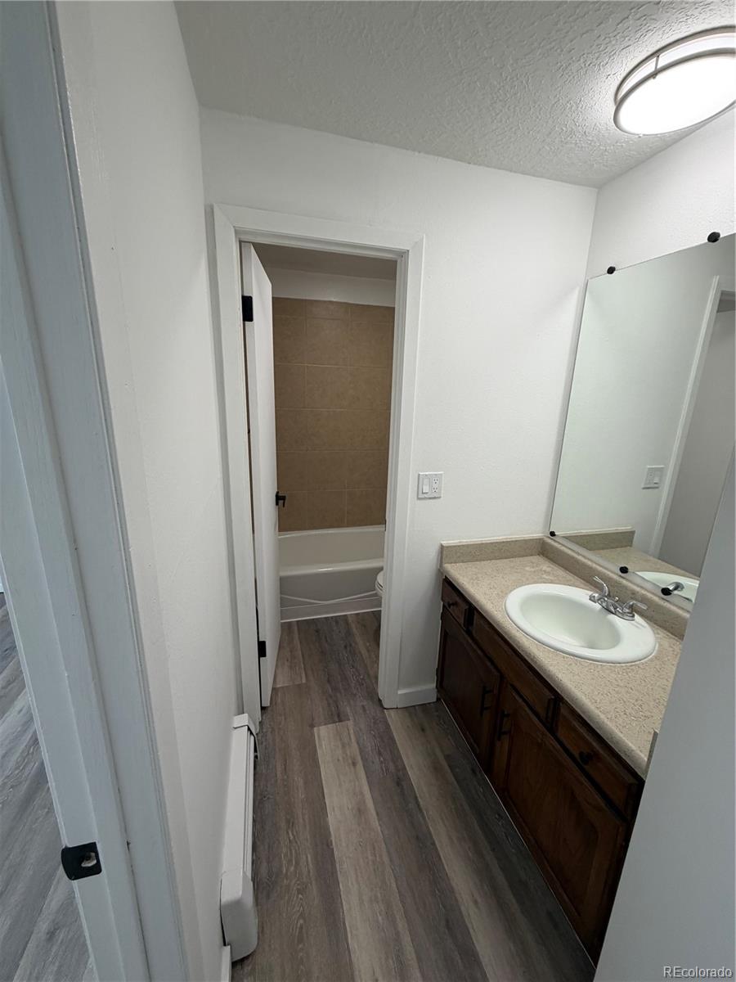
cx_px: 368
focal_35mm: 14
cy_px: 491
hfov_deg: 85.7
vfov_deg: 102.1
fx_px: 397
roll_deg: -1.5
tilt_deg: -14.3
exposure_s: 1/120
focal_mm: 2.22
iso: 100
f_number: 2.2
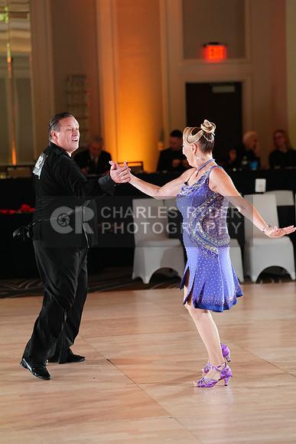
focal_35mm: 100
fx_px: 1233
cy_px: 222
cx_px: 148
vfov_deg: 20.4
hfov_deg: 13.7
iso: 3200
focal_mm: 100
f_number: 2.8
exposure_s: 1/400
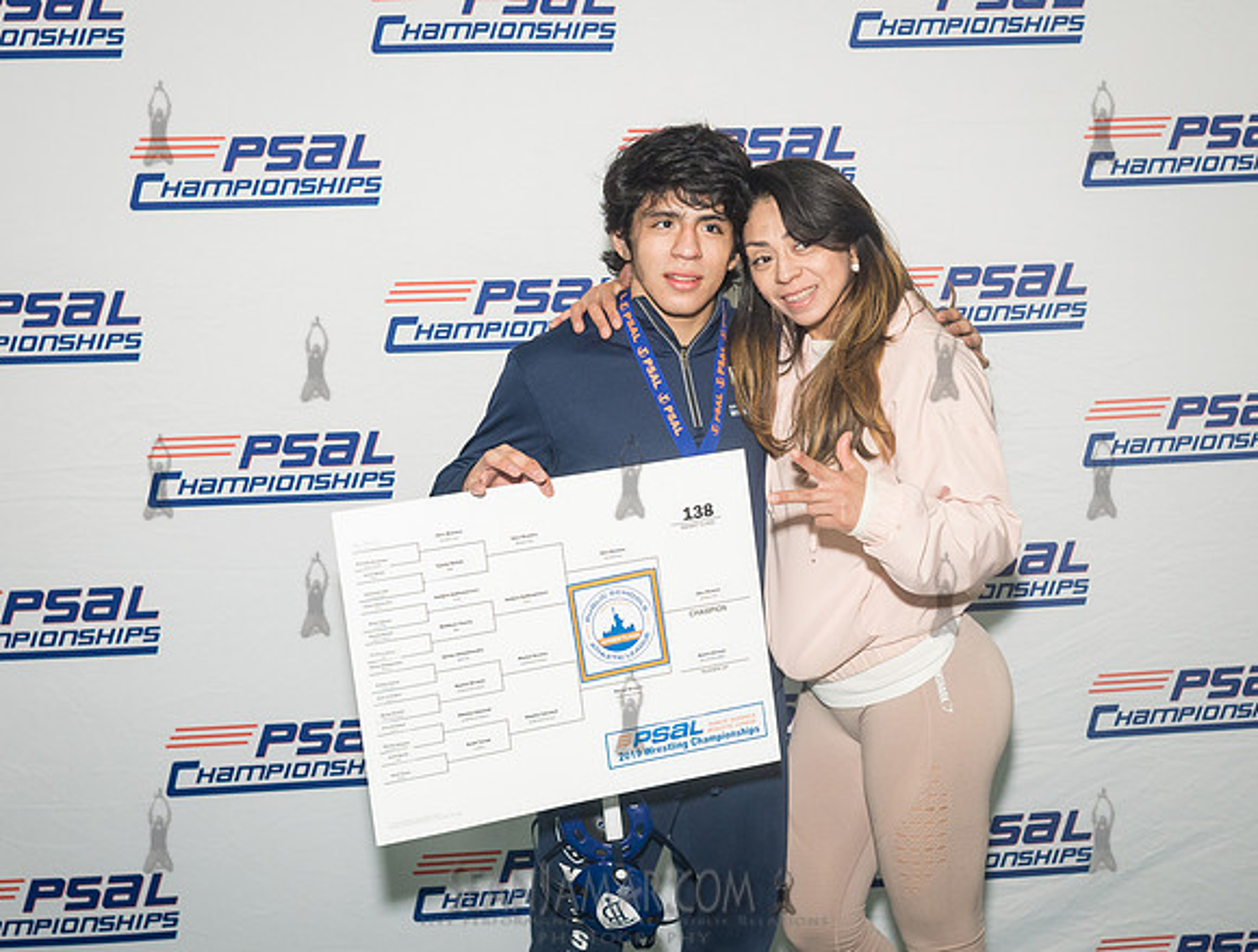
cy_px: 448
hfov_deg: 35.1
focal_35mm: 54
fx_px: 1982
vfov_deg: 27.0
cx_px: 727
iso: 1600
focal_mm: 35
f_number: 5
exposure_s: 1/250
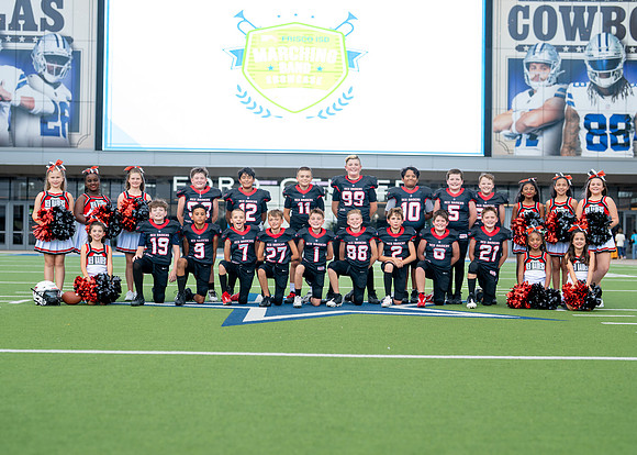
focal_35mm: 57
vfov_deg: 25.1
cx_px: 315
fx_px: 1022
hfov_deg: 34.6
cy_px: 242
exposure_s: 1/800
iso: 250
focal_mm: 50
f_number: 2
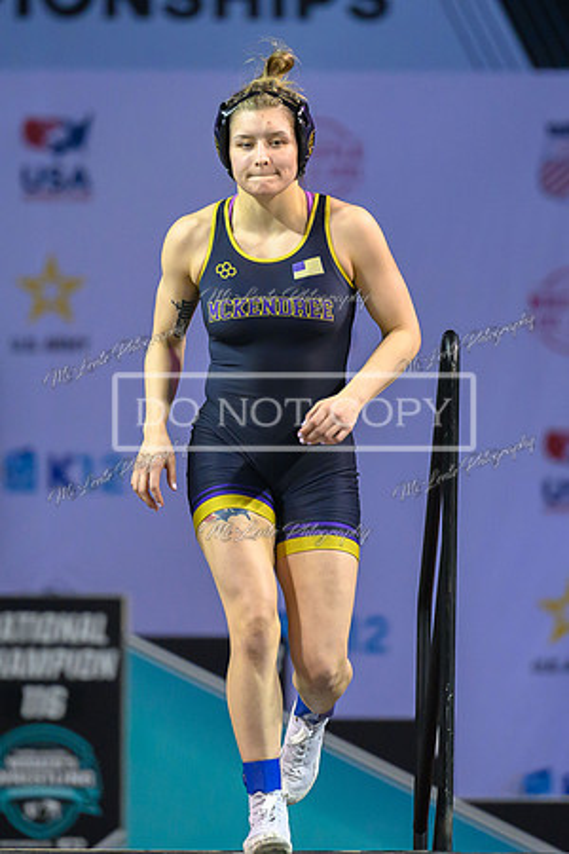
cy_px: 353
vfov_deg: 5.8
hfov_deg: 3.9
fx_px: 8380
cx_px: 283
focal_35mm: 353
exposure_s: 1/800
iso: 4000
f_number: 2.8
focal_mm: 200
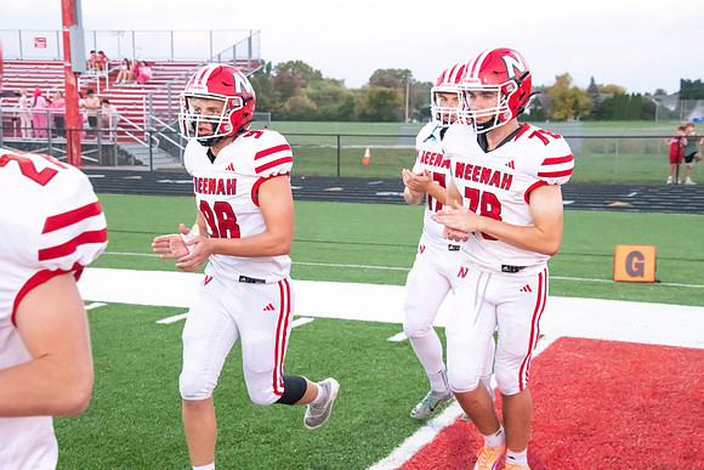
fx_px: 1095
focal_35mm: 56
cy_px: 235
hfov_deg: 35.6
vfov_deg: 24.2
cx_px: 352
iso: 10000
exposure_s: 1/640
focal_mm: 56
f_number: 7.1
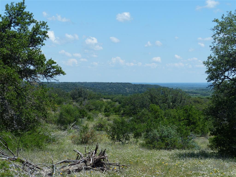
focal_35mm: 91
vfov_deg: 16.2
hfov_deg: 21.5
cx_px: 118
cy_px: 88
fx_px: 620
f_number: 4
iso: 100
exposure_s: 1/800
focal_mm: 16.4
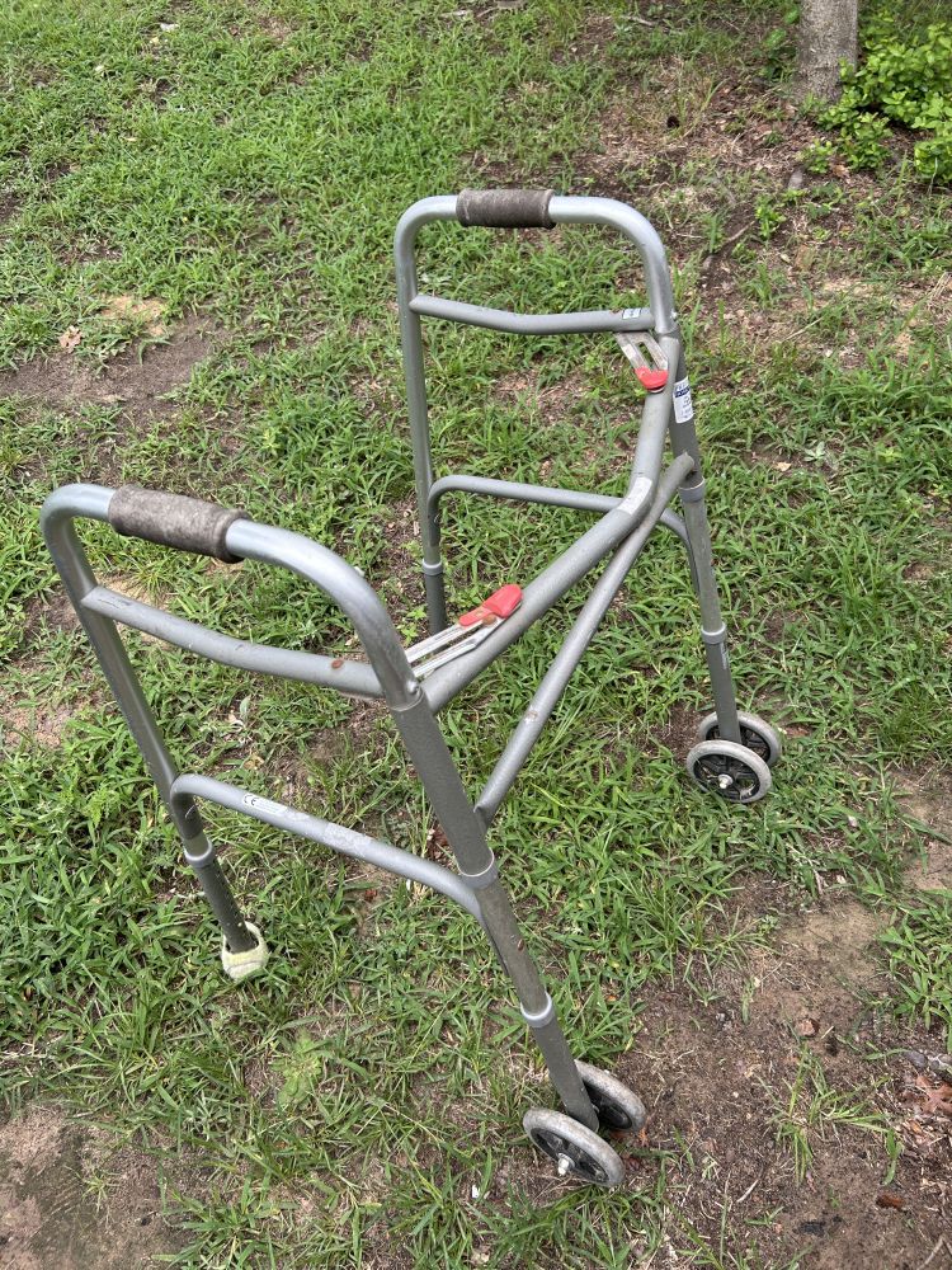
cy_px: 635
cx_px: 476
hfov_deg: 53.1
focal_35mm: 26
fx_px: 953
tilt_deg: -51.6
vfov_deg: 67.3
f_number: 1.5
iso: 50
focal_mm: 5.7
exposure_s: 1/575
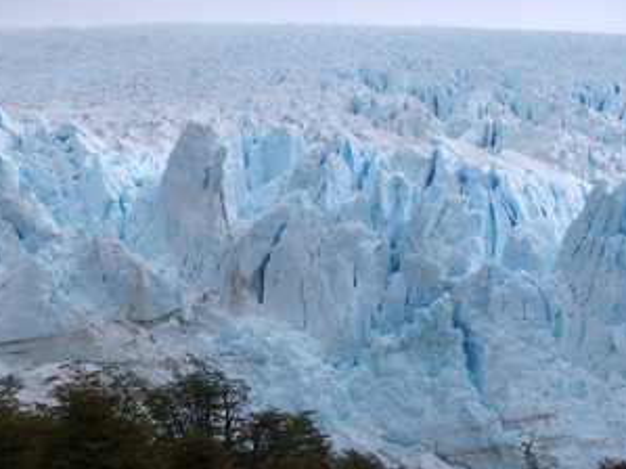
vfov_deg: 15.7
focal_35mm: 94
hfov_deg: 20.9
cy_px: 274
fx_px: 1699
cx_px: 293
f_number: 11.6
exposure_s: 1/153
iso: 100
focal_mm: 14.73
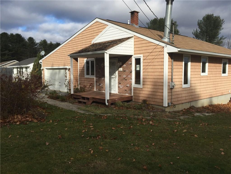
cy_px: 87
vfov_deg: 48.2
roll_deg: +0.0
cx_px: 116
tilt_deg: -5.0
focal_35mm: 29
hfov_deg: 61.7
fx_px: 194
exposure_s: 1/2326
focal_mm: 4.15
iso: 32
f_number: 2.2
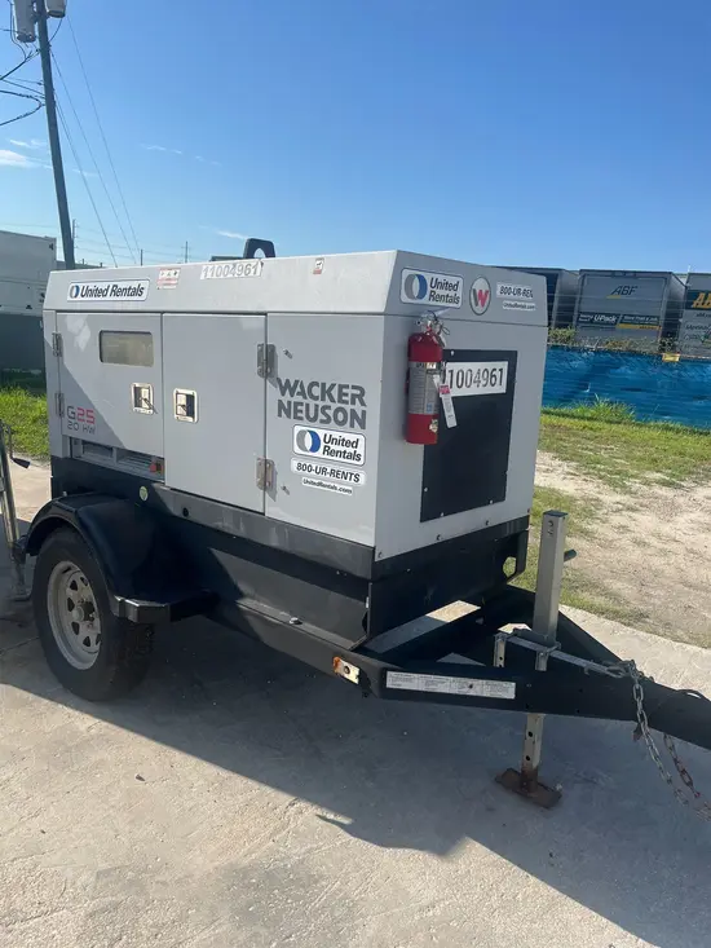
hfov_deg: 53.1
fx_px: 712
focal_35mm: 26
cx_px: 356
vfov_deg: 67.3
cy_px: 474
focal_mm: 5.1
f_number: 1.6
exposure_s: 1/4149
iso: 50
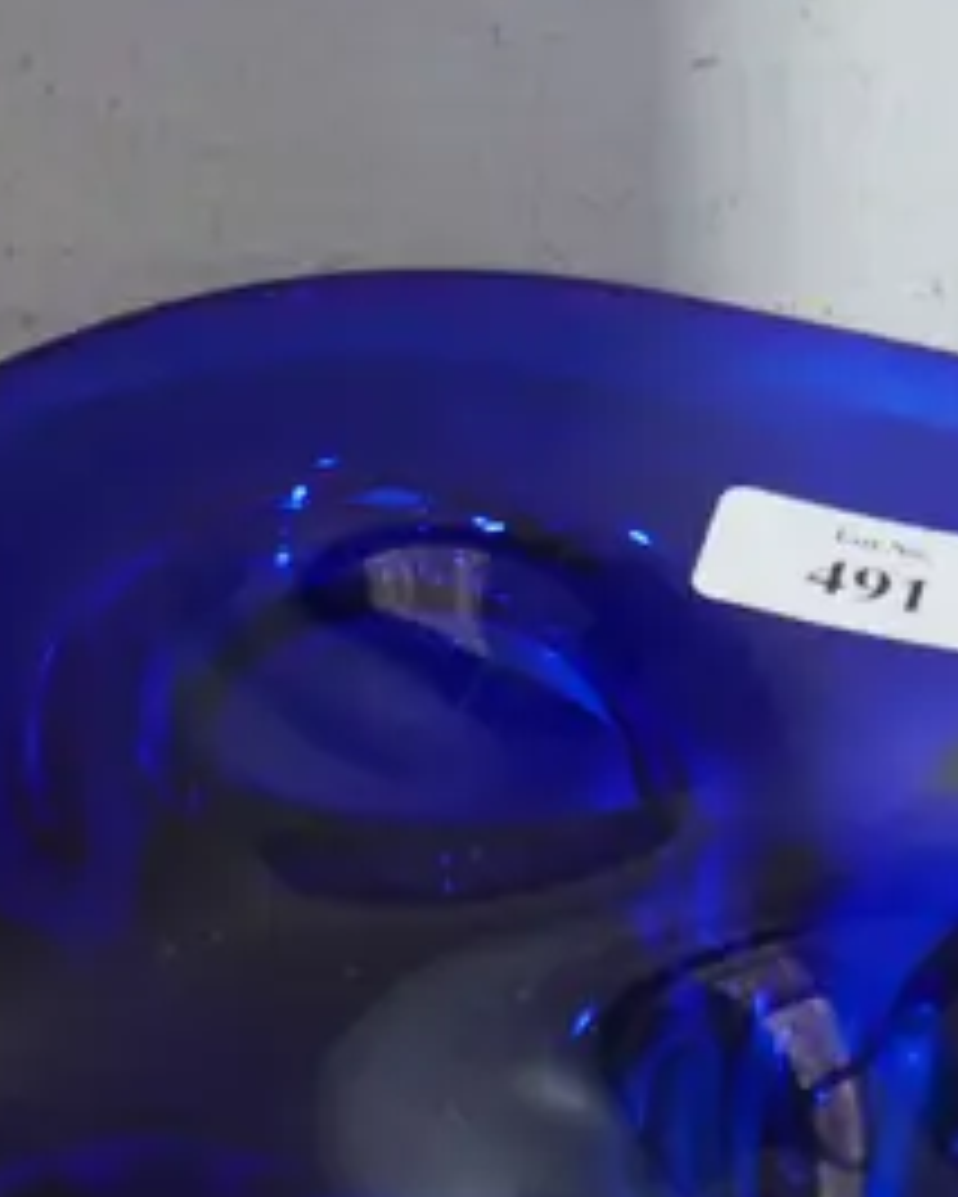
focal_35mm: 158
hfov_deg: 9.7
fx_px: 5597
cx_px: 994
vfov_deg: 12.1
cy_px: 1091
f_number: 4.6
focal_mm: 21
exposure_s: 1/60
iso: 800
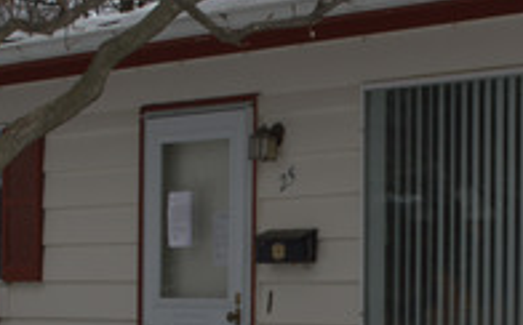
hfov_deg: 13.9
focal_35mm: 150
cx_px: 408
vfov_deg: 8.7
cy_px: 322
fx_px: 2136
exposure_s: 1/250
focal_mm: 30
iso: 100
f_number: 8
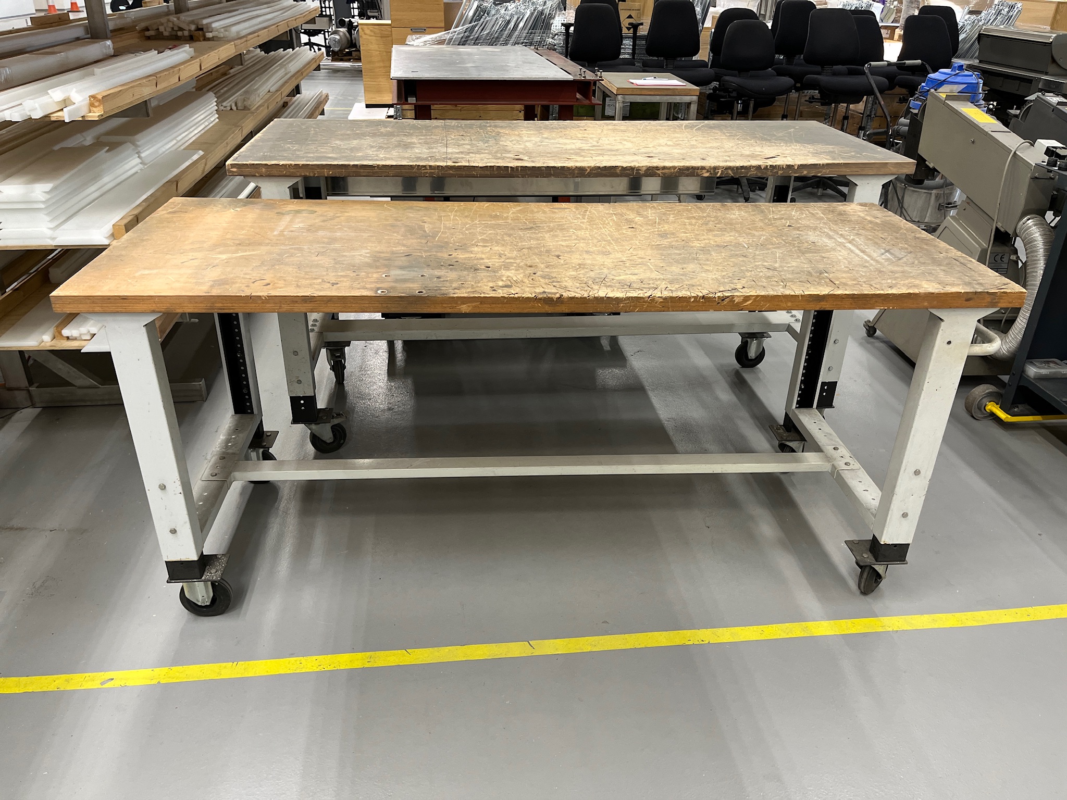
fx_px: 801
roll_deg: -1.4
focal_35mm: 26
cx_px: 534
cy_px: 400
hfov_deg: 67.3
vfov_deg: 53.1
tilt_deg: -28.8
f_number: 1.6
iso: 125
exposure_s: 1/107
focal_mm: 5.1
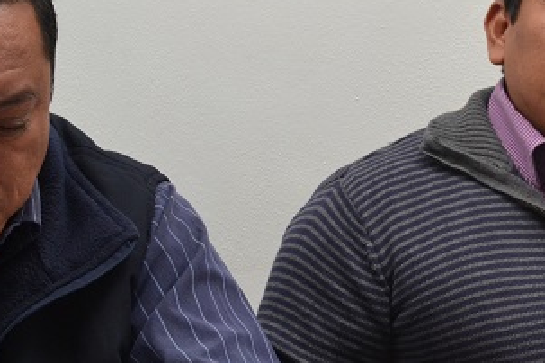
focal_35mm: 119
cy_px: 283
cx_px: 635
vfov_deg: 11.5
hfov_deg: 16.6
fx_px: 1801
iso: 400
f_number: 5.6
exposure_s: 1/125
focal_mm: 30
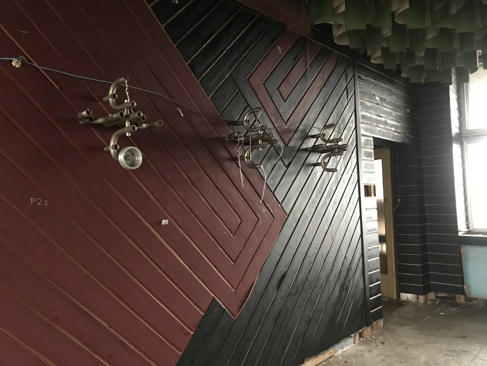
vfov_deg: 49.7
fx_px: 394
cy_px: 183
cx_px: 244
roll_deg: +1.9
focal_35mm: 28
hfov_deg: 63.4
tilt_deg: +2.5
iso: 100
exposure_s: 1/5
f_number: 1.8
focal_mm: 3.99
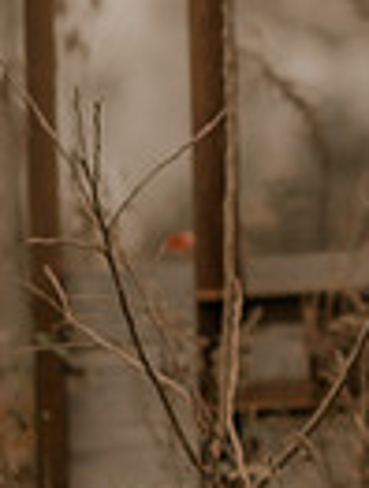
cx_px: 867
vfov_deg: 4.3
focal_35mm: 460
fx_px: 6506
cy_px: 107
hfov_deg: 3.2
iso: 400
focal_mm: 85
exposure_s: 1/250
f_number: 1.6
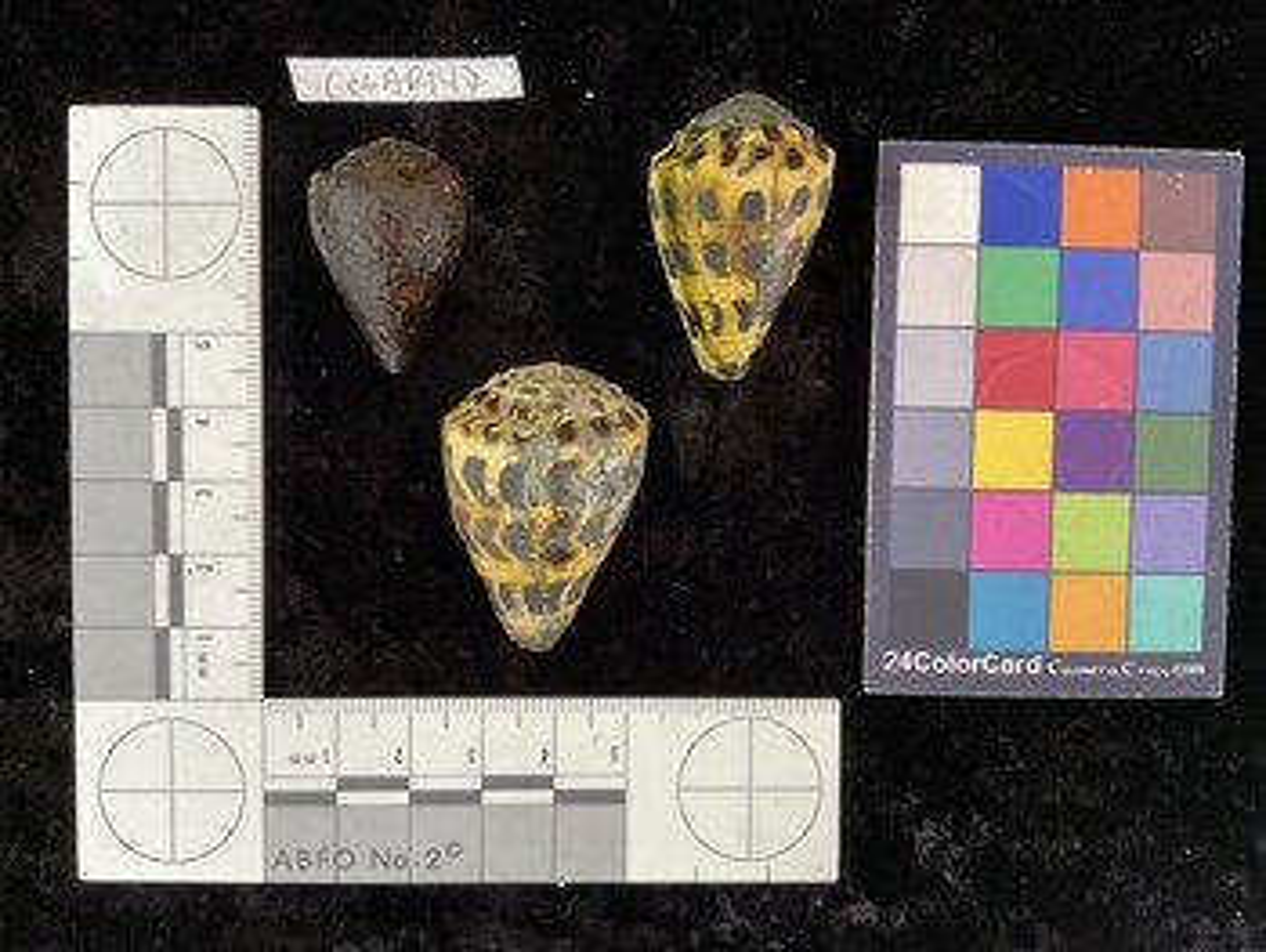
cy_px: 476
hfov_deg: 61.6
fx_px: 1061
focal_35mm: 29
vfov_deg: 48.3
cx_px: 633
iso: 200
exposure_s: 1/40
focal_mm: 3
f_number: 1.8
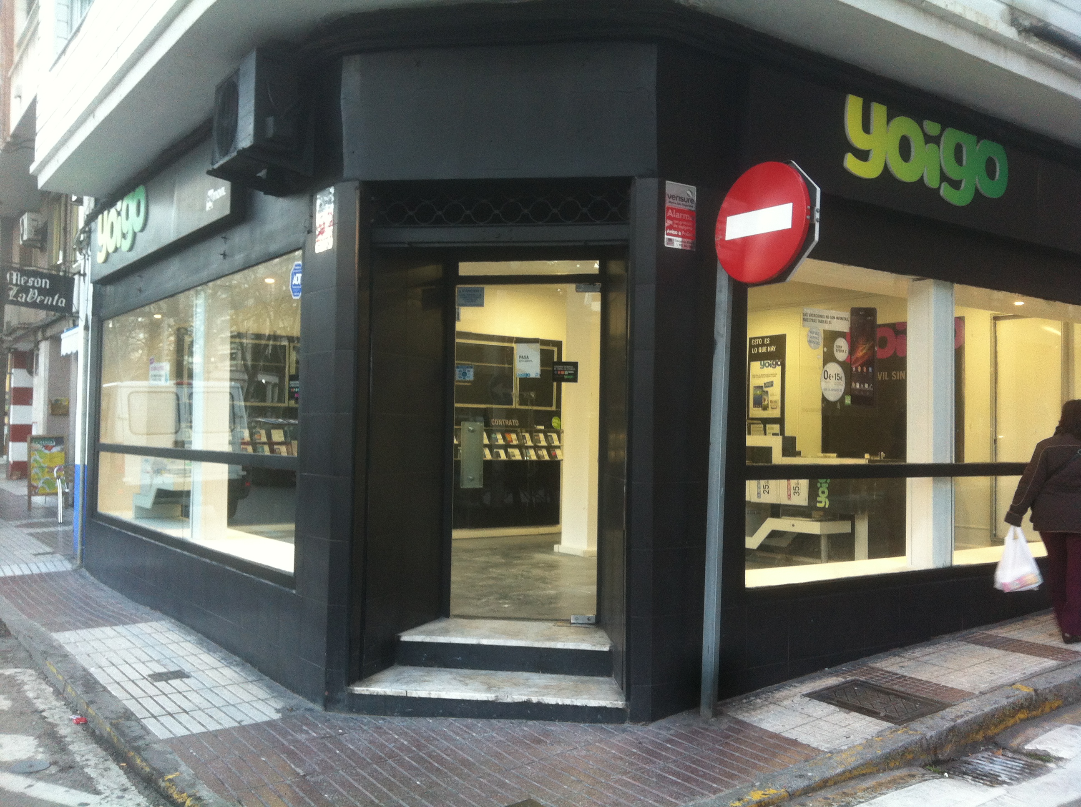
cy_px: 404
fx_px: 1091
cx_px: 540
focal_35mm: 35
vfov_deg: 40.6
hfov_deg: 52.7
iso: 125
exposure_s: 1/15
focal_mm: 3.85
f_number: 2.8
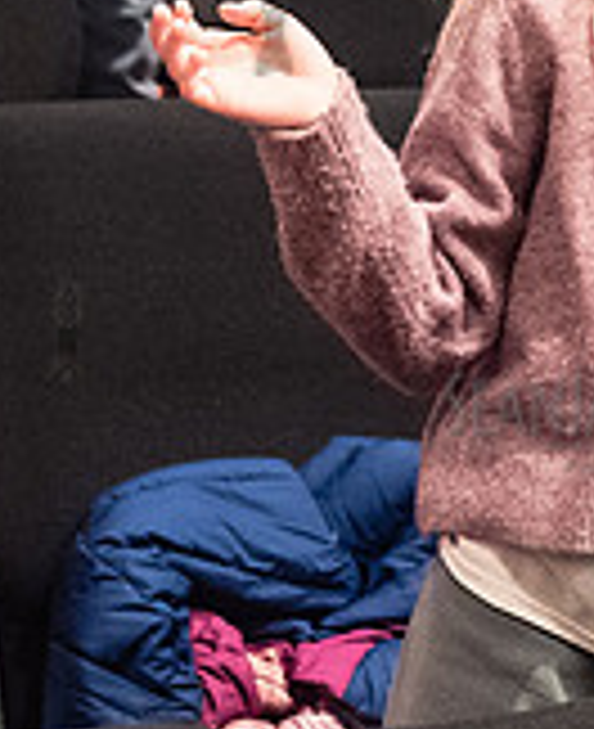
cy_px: -270
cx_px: 834
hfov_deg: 8.4
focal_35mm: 182
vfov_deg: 10.3
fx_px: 3955
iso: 4000
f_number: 3.5
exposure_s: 1/125
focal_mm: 35
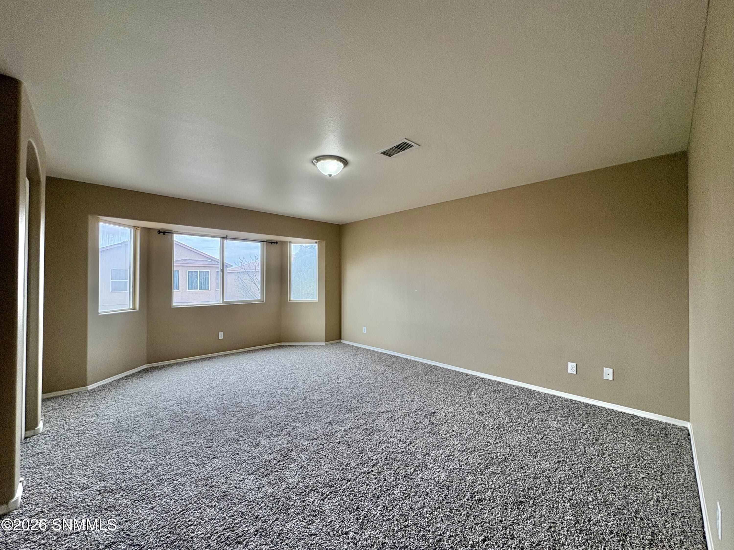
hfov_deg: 102.1
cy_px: 275
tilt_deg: +1.3
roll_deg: +0.5
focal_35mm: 14
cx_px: 367
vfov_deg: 85.7
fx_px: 297
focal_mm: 2.22
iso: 125
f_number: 2.2
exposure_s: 1/130
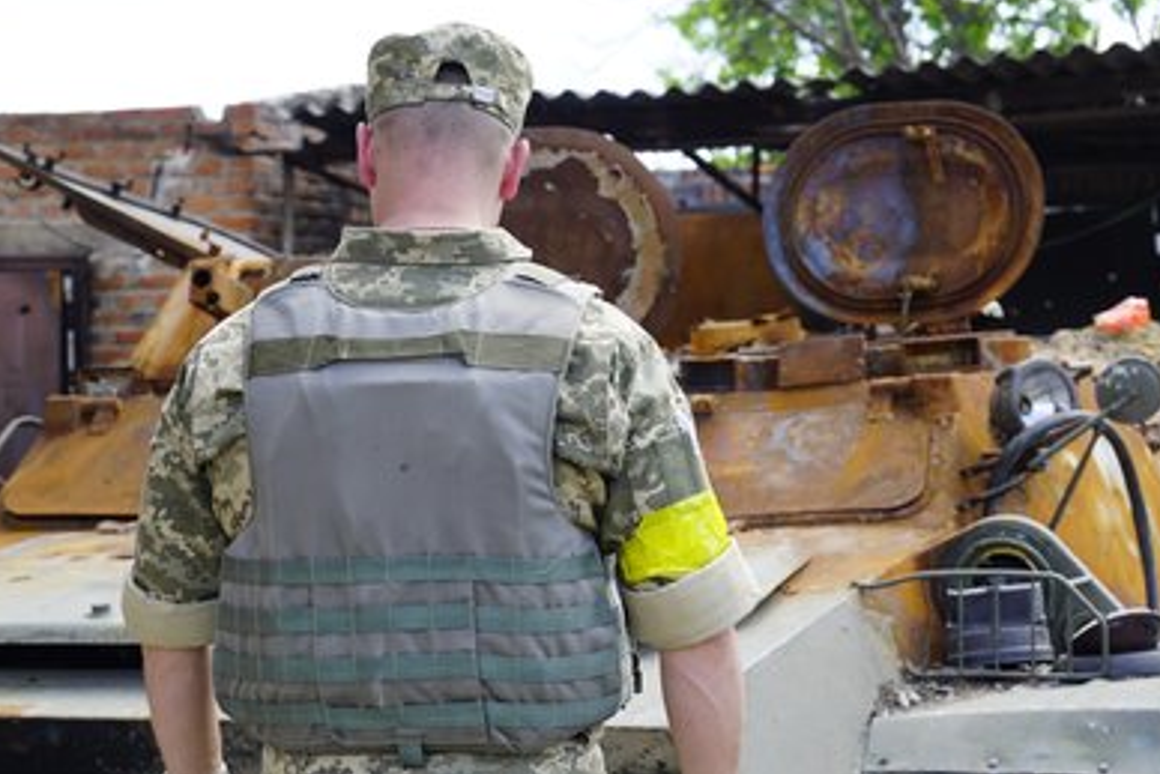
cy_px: 381
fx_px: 2192
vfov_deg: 20.0
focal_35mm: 68
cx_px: 571
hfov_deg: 29.6
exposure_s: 1/80
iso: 100
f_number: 6.3
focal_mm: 66
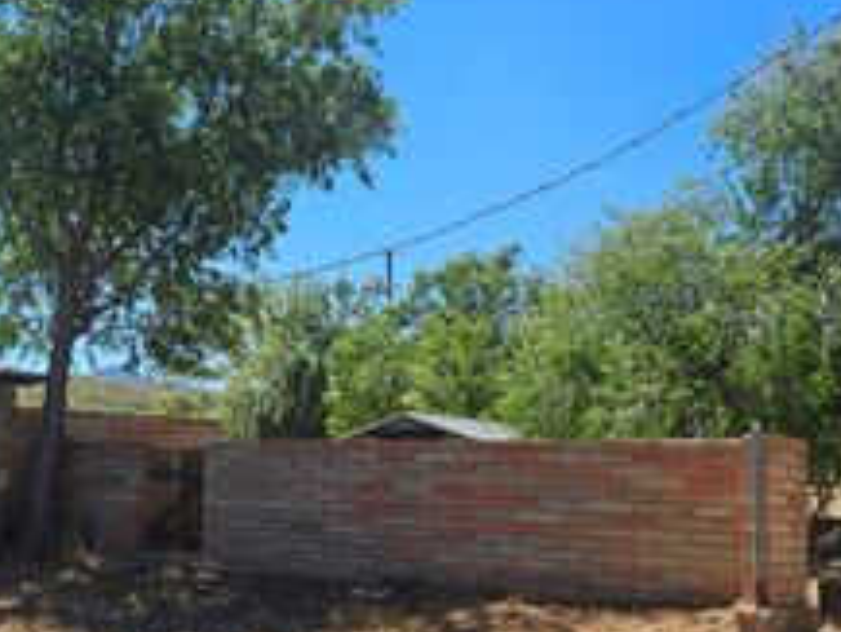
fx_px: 1288
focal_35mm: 53
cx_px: 143
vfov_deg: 27.5
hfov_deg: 34.8
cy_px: 359
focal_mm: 5.4
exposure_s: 1/1488
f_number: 1.8
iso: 25
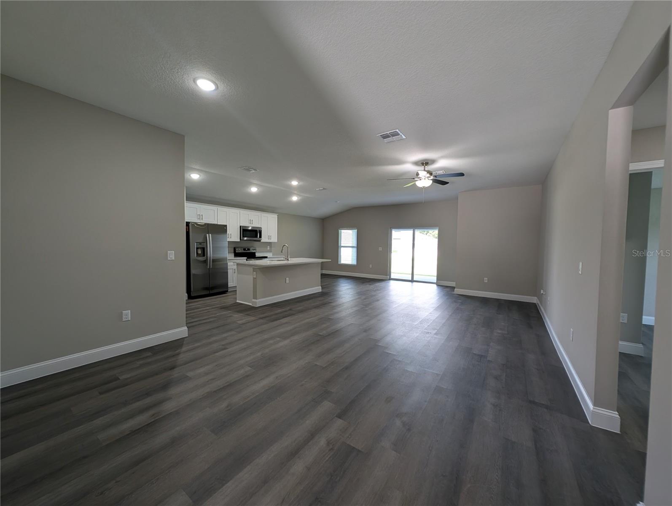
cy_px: 253
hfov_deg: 110.5
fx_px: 233
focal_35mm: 12
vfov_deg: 94.6
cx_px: 336
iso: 67
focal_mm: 2.23
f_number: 1.95
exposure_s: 1/60
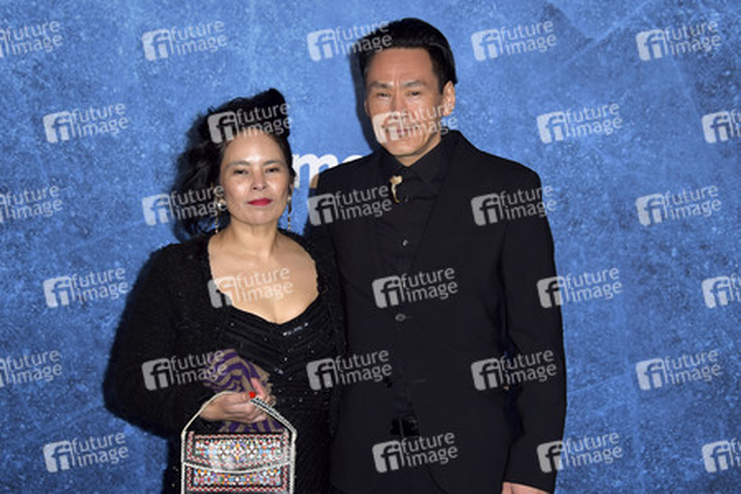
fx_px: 1400
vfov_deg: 20.0
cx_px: 370
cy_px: 247
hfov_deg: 29.7
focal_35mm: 68
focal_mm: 68
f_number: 6.3
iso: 320
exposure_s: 1/250
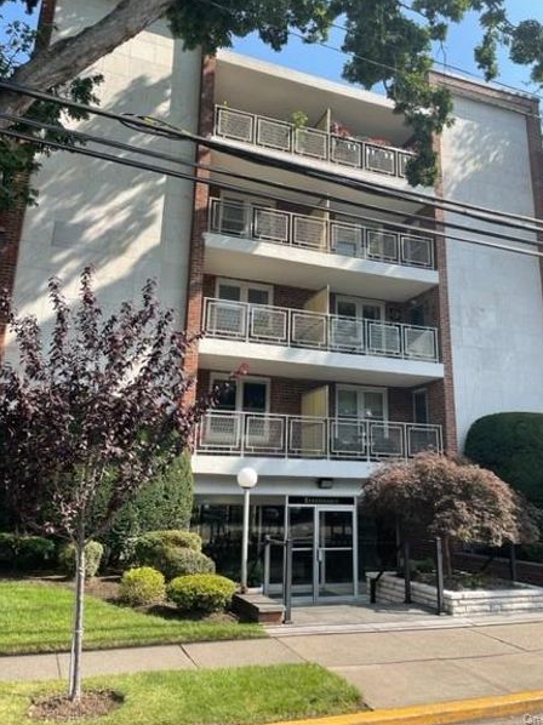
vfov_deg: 61.5
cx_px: 301
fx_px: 607
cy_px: 323
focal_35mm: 29
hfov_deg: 48.1
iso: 32
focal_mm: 4.2
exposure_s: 1/1453
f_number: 1.6
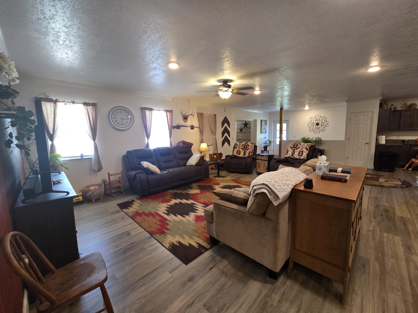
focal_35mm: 13
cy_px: 156
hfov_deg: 106.2
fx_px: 157
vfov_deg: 89.9
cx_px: 209
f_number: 2.2
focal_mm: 2.2
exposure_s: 1/60
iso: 160
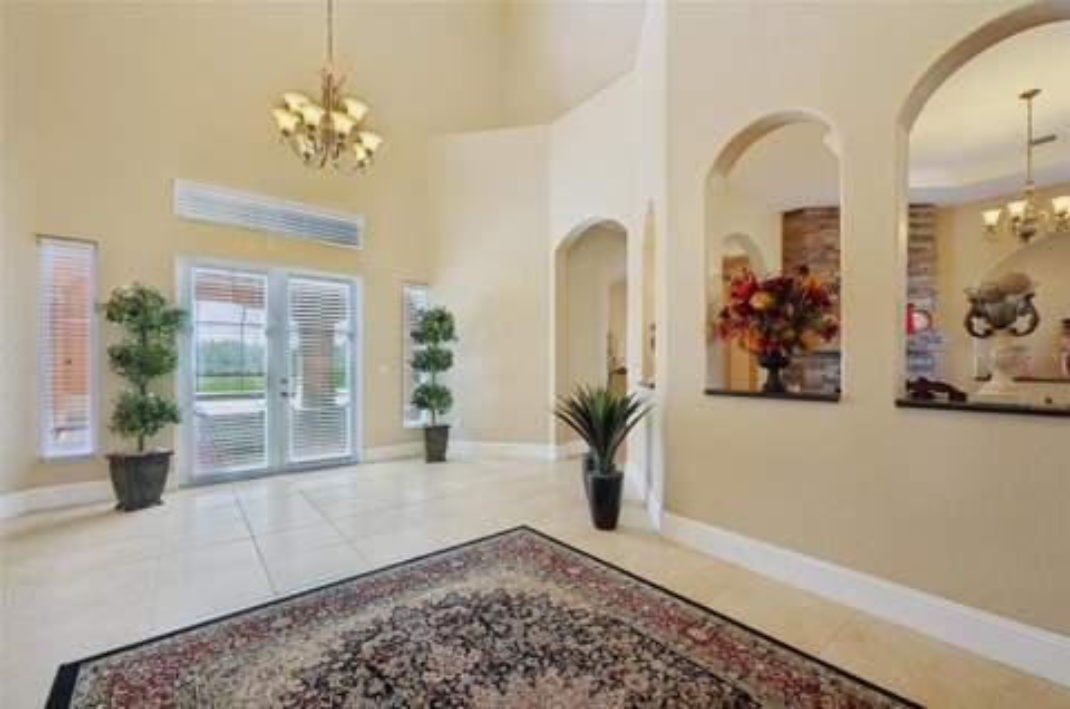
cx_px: 535
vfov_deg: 79.0
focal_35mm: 14
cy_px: 354
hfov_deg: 102.4
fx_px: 430
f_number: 8
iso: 400
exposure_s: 1/60
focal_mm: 14.5
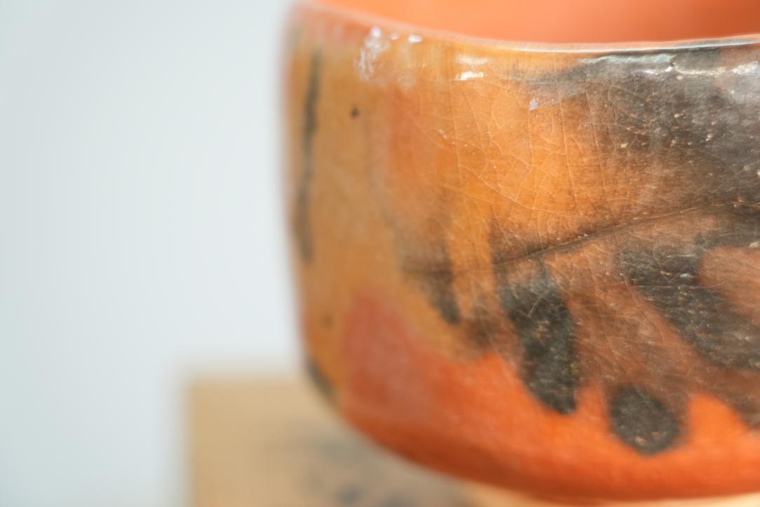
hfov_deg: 19.5
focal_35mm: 105
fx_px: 2217
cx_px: 380
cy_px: 254
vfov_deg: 13.0
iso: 2500
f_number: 4
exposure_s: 1/125
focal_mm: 105
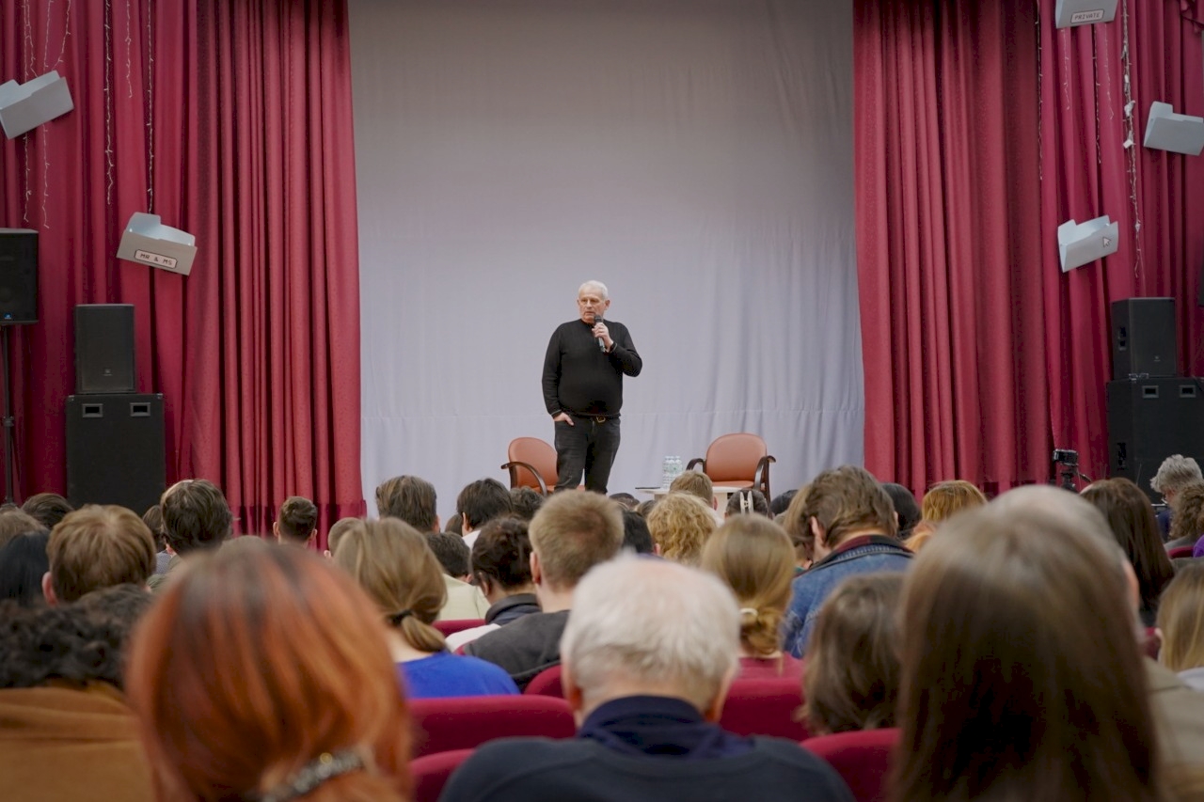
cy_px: 401
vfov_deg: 25.1
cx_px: 602
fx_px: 1806
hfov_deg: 36.9
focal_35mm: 54
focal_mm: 54
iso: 2500
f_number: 5
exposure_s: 1/60
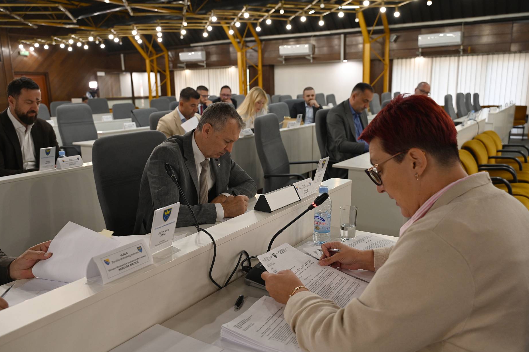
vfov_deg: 45.0
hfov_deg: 63.7
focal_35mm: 29
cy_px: 182
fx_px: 426
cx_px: 261
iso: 640
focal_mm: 28
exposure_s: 1/60
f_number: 4
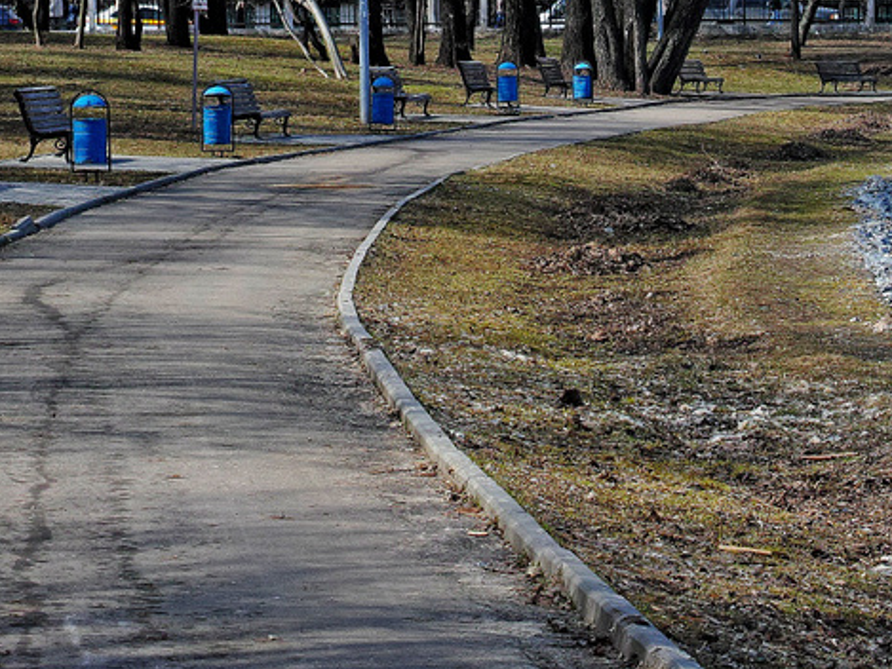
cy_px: 188
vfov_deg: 8.9
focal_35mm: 166
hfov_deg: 11.7
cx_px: 991
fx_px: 4279
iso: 100
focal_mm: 30
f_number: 5.6
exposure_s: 1/250
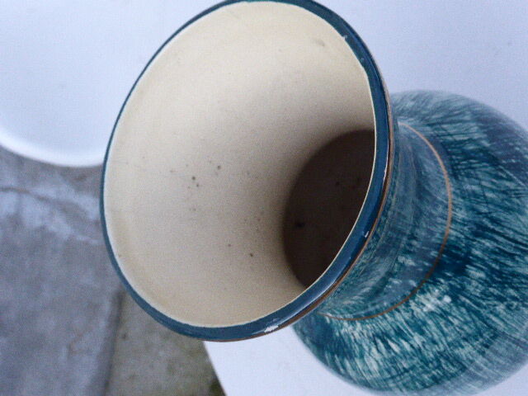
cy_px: 198
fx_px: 808
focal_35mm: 53
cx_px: 264
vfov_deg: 27.5
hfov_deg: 36.2
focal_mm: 9
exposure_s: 1/40
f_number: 4.4
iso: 800
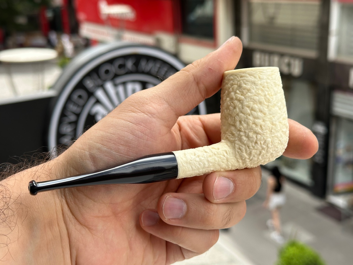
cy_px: 132
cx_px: 176
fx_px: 489
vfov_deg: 30.3
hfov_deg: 39.7
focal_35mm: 48
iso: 64
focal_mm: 6.86
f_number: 1.78
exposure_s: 1/1041
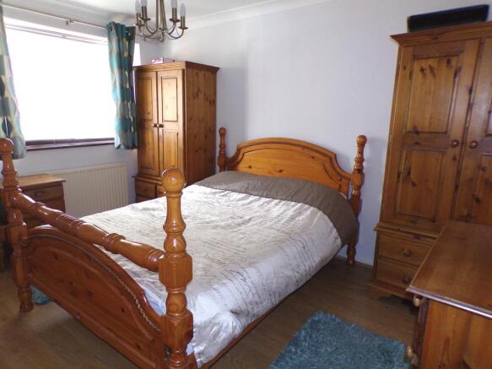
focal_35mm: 24
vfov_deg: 56.8
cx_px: 246
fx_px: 341
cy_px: 184
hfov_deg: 71.6
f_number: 3
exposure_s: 1/34
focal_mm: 4.3
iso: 178
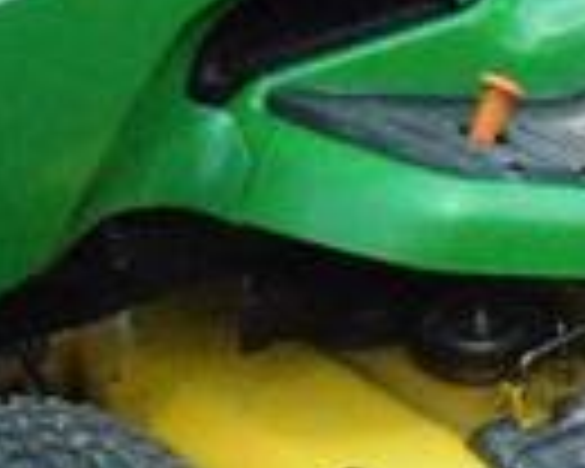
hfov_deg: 18.0
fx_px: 1835
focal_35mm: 106
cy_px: 74
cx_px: 459
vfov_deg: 14.4
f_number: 11.5
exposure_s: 1/1000
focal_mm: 4.6
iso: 1600
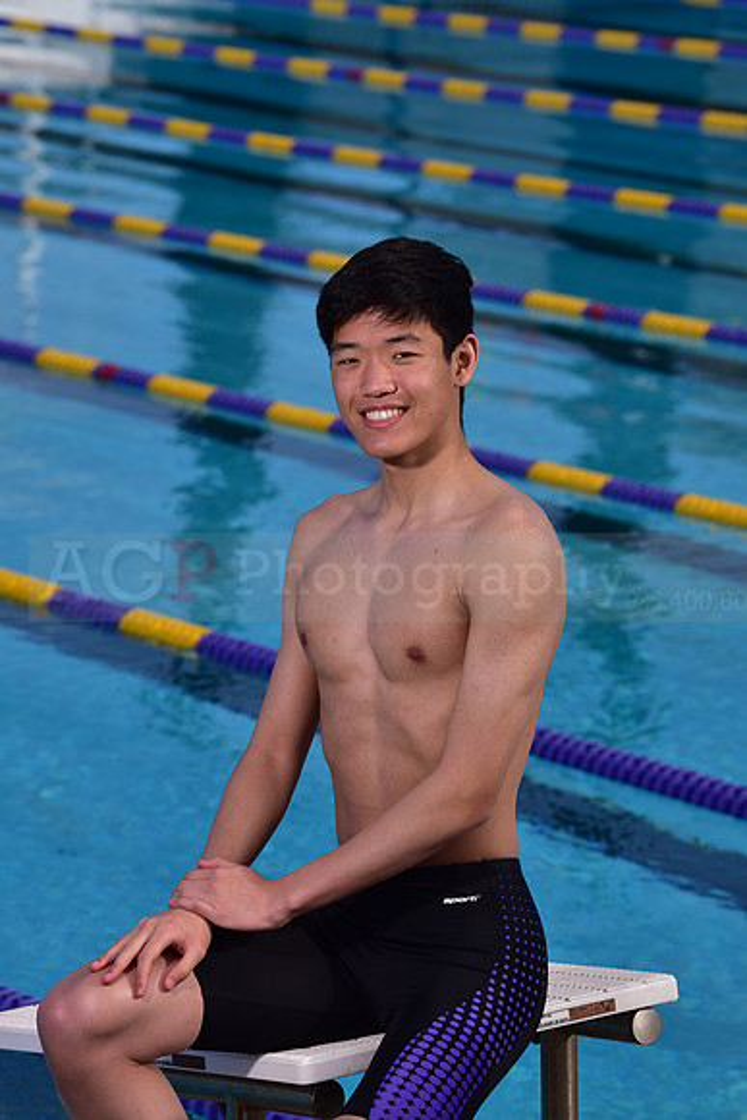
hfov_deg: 8.9
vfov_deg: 13.2
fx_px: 4821
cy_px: 560
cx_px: 374
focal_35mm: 155
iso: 80
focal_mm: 155
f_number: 8
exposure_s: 1/250
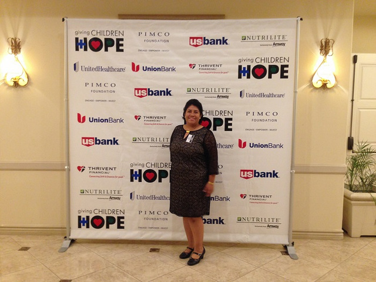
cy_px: 141
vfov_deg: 42.9
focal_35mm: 33
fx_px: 358
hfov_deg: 55.4
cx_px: 188
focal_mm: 4.12
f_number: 2.4
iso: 125
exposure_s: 1/20
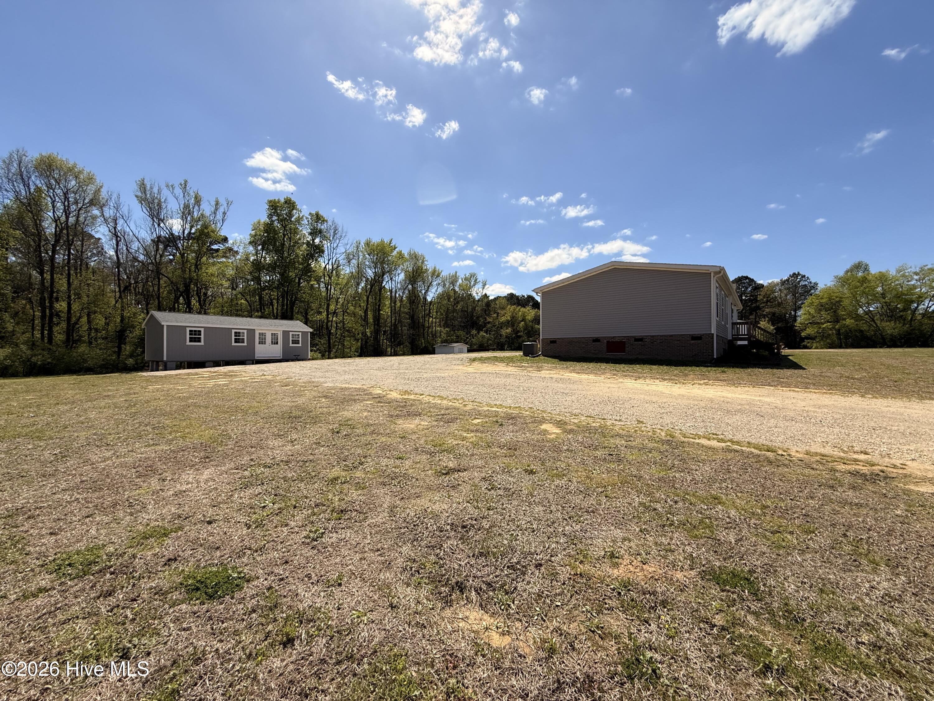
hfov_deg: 102.1
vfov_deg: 85.7
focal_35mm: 14
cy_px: 350
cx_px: 467
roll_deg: +0.5
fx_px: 378
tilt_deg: +0.5
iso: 50
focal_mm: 2.22
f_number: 2.2
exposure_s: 1/3289
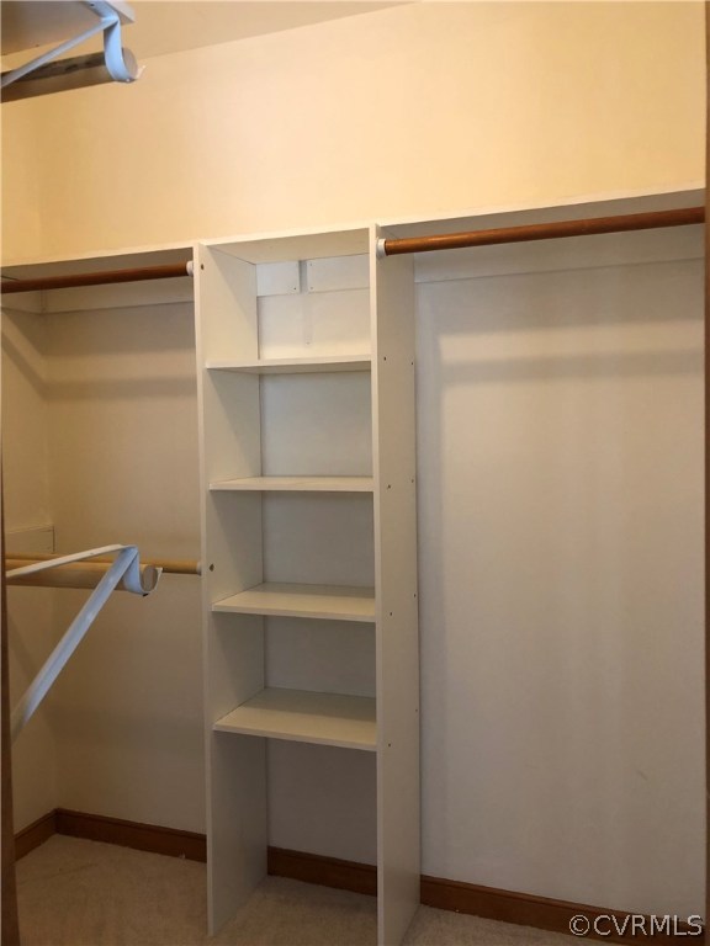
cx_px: 355
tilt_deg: -2.5
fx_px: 766
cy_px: 473
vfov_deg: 63.4
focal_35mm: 28
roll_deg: +1.0
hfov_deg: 49.7
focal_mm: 3.99
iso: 40
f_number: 1.8
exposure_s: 1/15
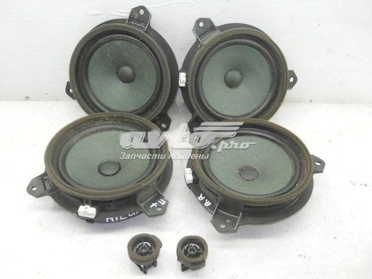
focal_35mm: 41
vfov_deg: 35.1
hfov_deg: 45.8
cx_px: 186
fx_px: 441
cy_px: 140
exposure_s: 1/30
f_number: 3.1
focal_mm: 6.72
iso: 160
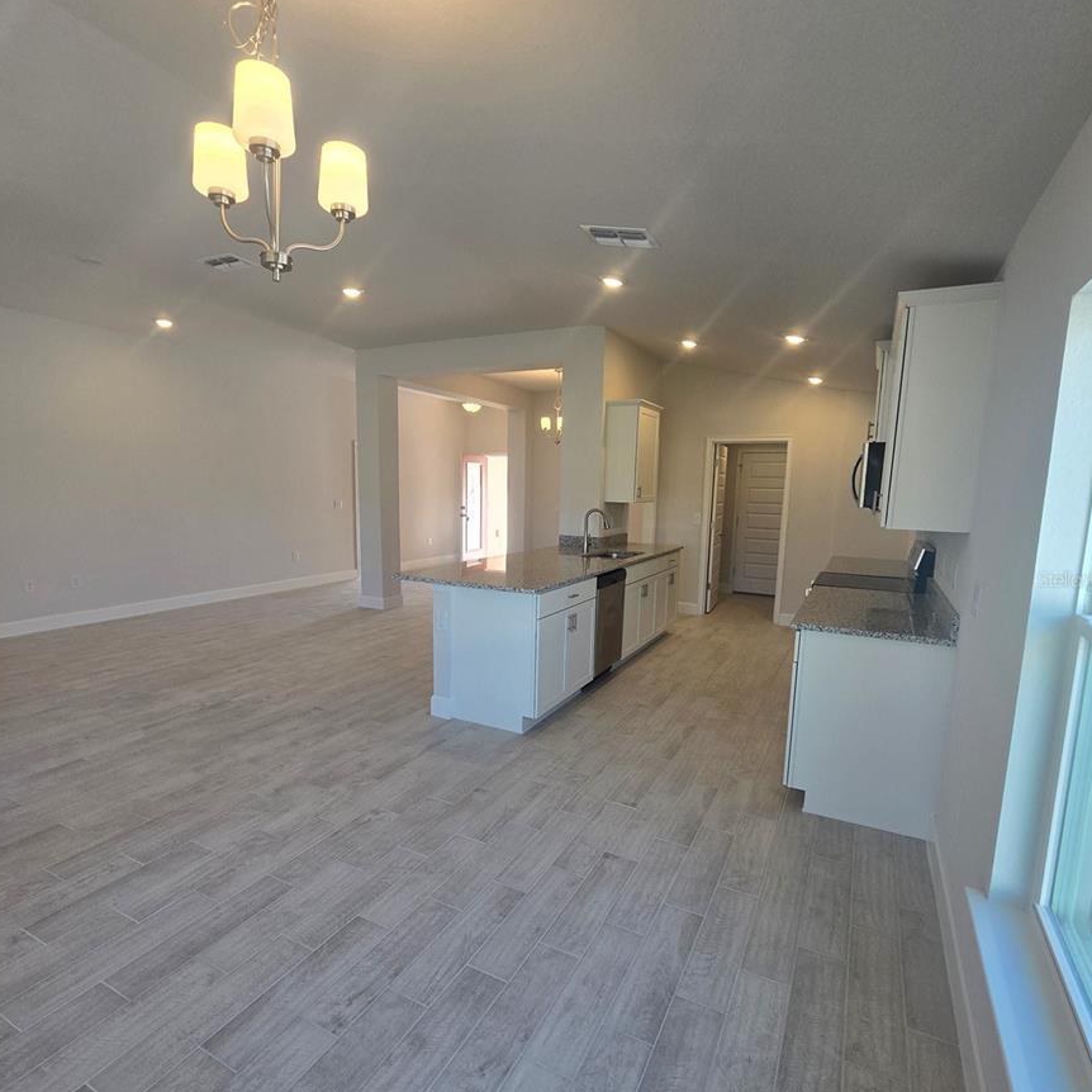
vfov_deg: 87.3
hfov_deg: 87.4
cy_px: 579
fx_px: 571
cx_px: 557
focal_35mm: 16
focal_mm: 2.2
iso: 64
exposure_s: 1/120
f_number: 2.2
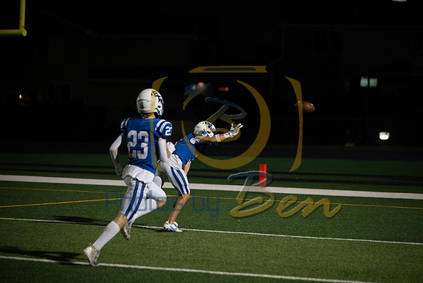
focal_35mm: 145
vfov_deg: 9.5
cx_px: 212
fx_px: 1704
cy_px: 142
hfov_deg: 14.2
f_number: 2.8
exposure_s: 1/1250
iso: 3200
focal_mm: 145
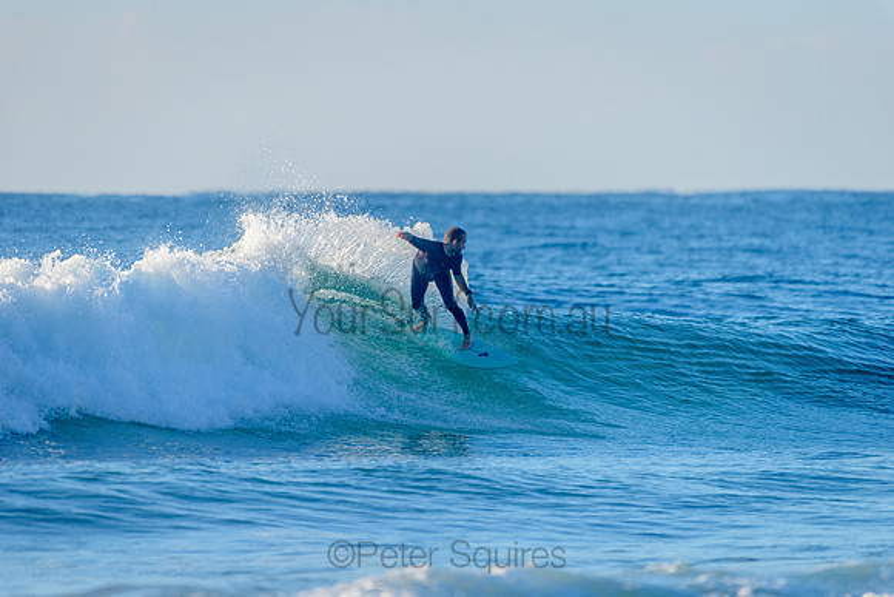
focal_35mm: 500
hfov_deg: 4.1
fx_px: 12424
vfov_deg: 2.8
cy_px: 298
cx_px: 447
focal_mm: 500
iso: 400
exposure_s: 1/2000
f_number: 5.6
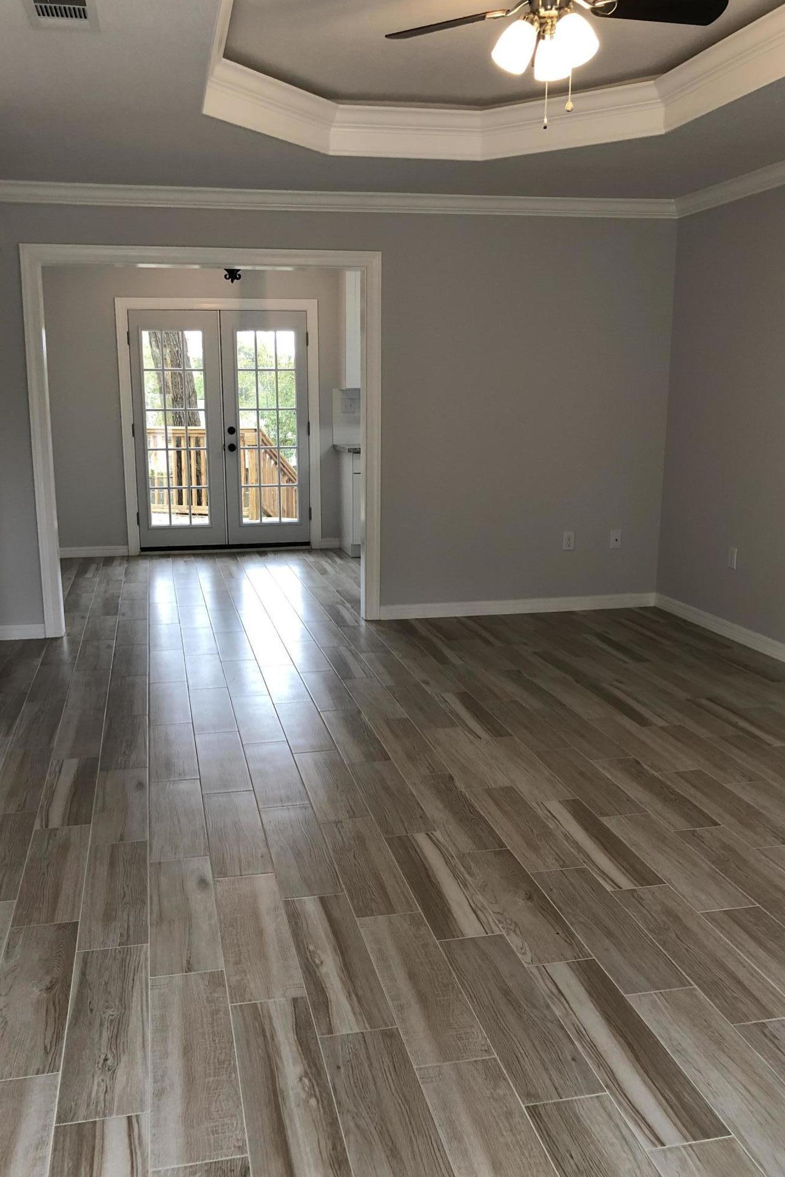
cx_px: 345
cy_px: 600
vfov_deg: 61.9
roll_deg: +0.5
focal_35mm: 30
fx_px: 981
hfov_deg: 43.5
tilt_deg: -11.3
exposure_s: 1/30
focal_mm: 4
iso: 25
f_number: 1.8
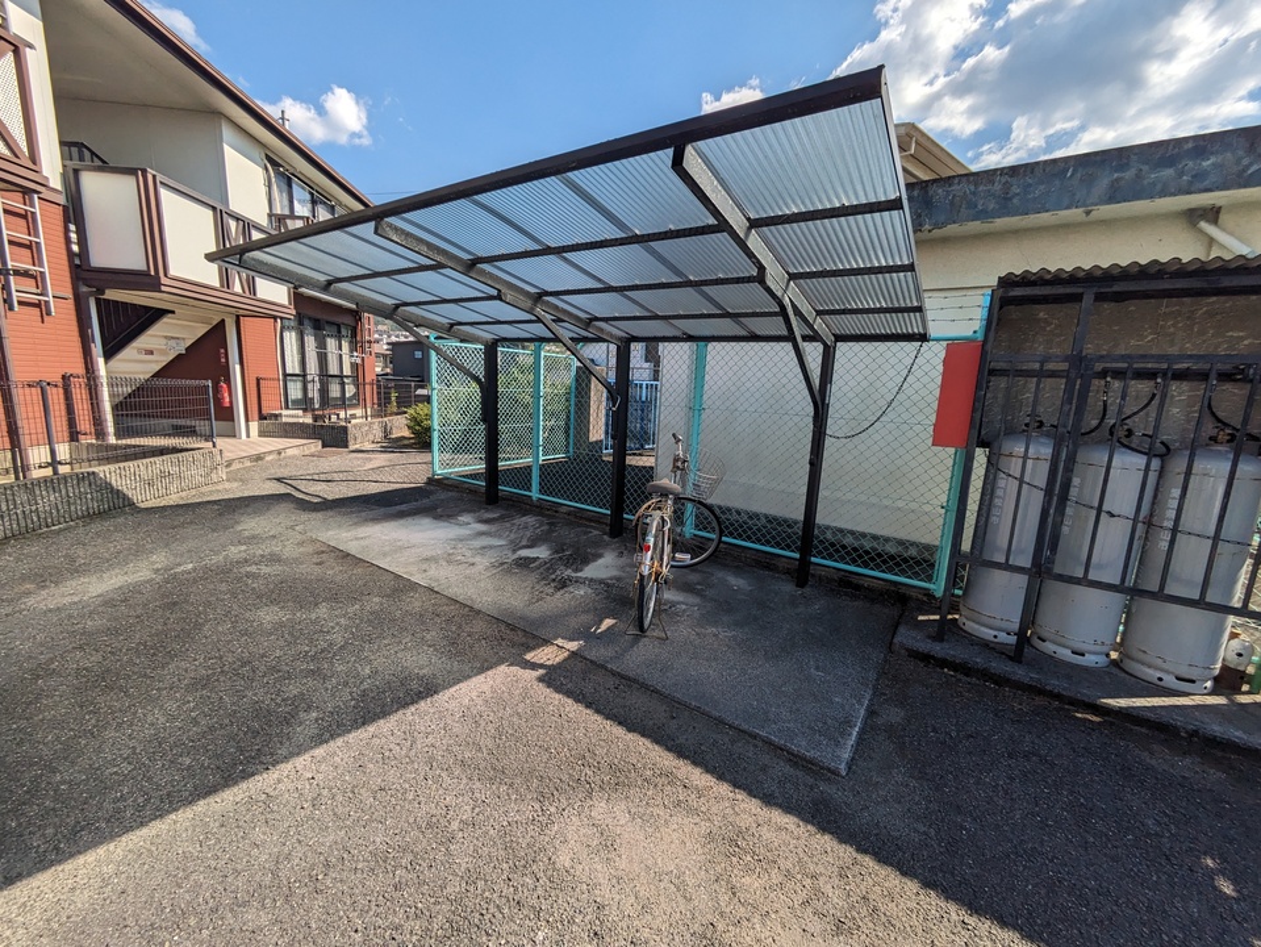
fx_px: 510
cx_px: 630
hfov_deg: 102.0
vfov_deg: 85.7
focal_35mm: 14
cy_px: 474
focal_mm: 1.83
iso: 46
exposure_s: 1/2092
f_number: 2.2
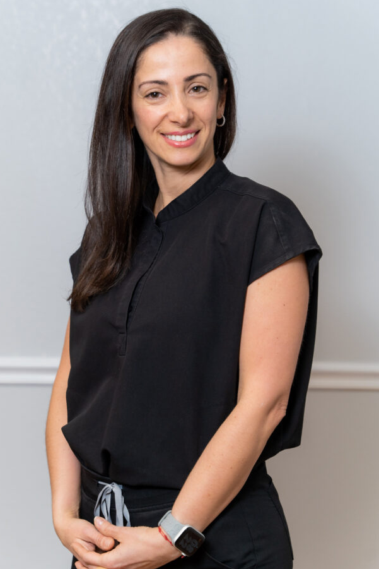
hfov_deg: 18.1
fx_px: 1189
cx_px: 166
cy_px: 272
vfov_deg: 26.9
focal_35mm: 75
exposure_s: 1/160
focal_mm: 66.3
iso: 500
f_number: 3.5
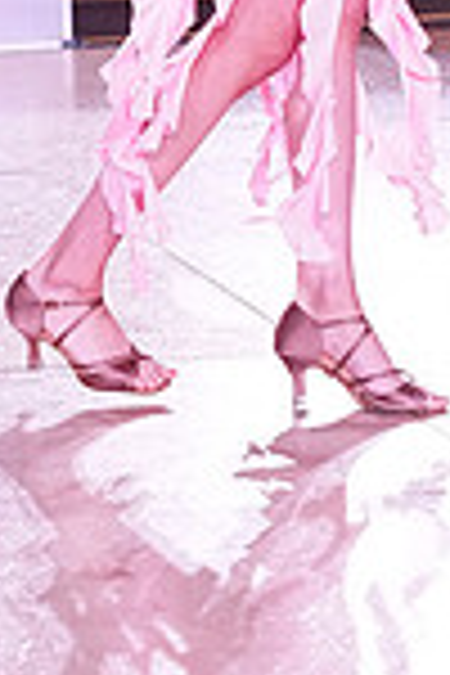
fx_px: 5306
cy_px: -252
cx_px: 749
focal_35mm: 283
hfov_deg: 4.8
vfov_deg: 7.2
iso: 4000
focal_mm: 73
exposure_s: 1/400
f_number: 5.6
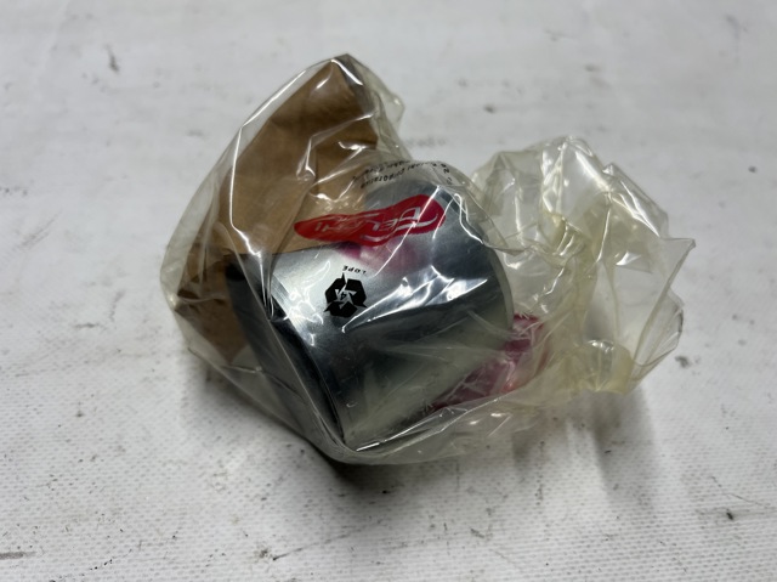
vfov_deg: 53.0
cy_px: 291
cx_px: 388
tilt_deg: -55.1
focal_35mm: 26
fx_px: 583
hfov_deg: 67.3
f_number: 1.5
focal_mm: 5.7
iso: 64
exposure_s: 1/100
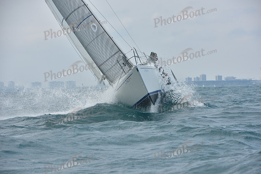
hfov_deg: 10.3
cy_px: 87
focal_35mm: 200
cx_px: 130
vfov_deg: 6.9
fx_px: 1450
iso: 250
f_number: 11
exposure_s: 1/800
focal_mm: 200
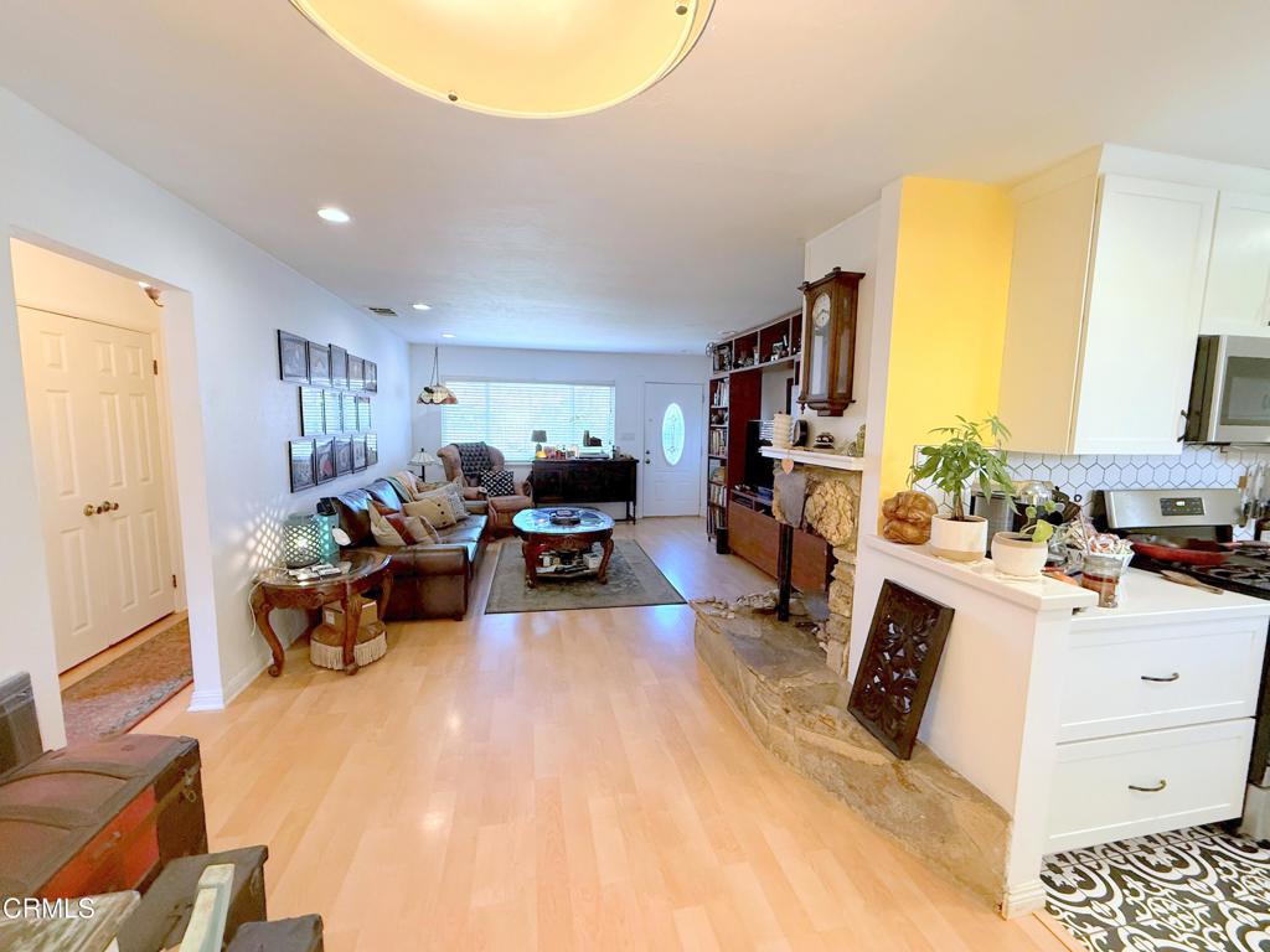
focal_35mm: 14
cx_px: 635
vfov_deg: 85.7
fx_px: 514
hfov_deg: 102.1
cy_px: 476
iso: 640
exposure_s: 1/120
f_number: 2.2
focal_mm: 2.22
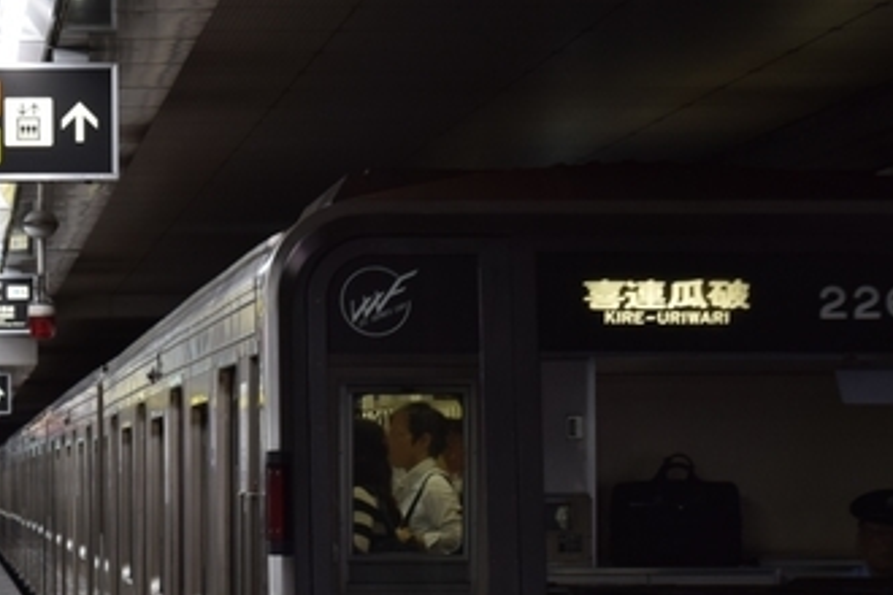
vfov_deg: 6.8
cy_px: 629
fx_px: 4966
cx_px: 225
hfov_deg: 10.3
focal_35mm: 200
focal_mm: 55
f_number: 5.6
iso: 400
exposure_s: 1/60
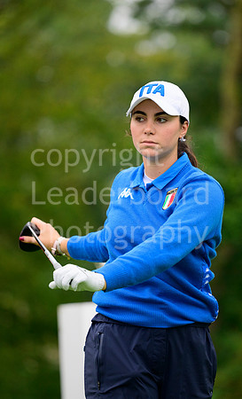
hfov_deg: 4.8
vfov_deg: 7.9
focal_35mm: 267
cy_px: 203
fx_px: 2874
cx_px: 158
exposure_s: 1/1600
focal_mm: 170
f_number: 2.8
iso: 1000
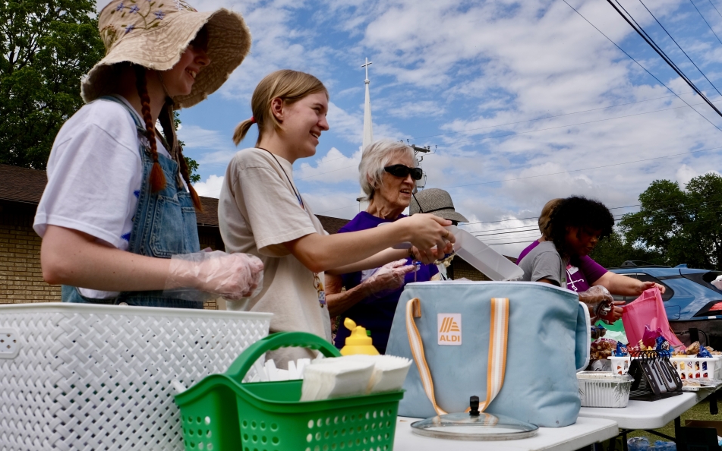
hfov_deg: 62.9
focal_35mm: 30
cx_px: 358
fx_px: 590
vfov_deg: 41.8
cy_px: 226
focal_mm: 18.8
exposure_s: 1/750
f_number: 7.1
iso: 160
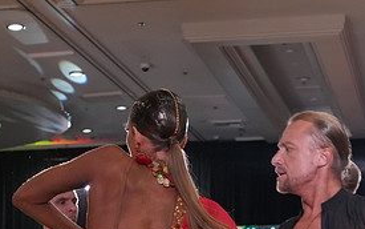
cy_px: 375
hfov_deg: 16.4
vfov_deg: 9.9
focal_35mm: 127
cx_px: 228
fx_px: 1264
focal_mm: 59
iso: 4000
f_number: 7.1
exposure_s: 1/200
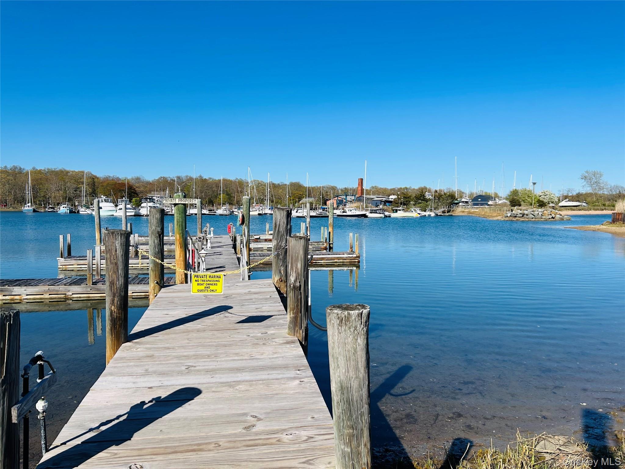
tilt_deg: -3.3
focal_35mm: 26
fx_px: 469
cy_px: 234
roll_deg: +1.6
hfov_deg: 67.3
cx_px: 312
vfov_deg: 53.1
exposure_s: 1/5882
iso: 50
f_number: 1.5
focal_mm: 5.7
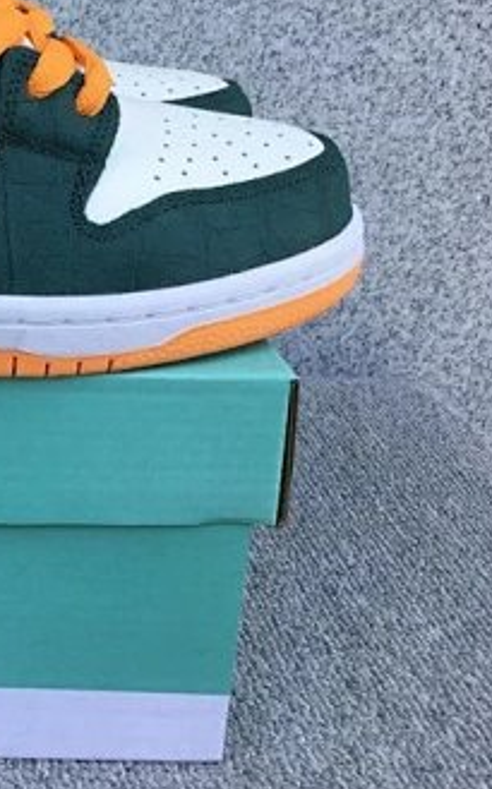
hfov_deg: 18.5
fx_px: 1376
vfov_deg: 31.9
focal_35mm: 64
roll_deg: +0.1
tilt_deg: -18.5
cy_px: 307
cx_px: -185
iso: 25
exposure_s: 1/224
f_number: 2.4
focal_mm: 3.3
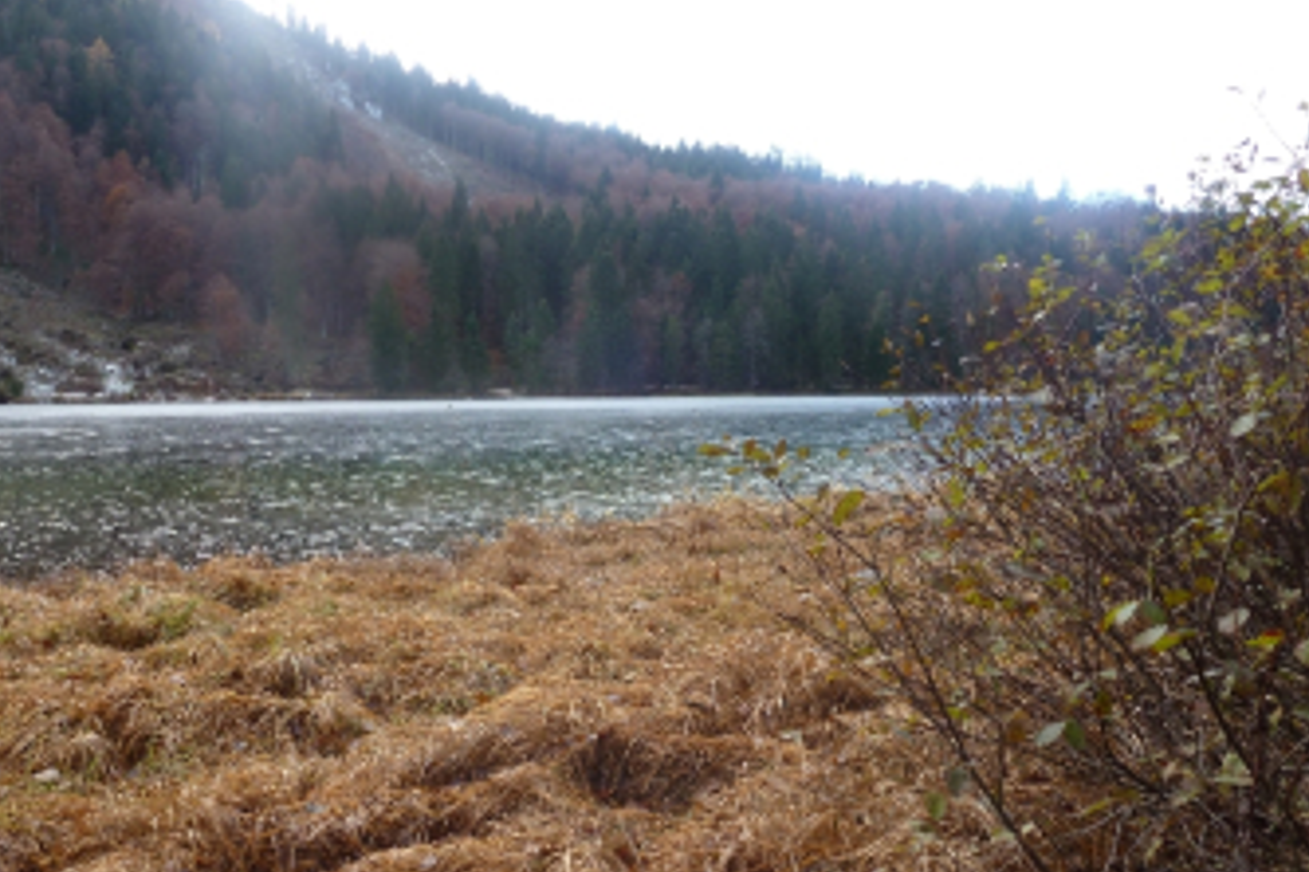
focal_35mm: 27
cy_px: 467
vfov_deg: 47.9
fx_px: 982
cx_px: 660
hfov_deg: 67.4
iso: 100
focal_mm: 4.3
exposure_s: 1/100
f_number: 3.3
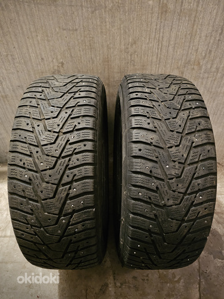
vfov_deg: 73.9
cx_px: 112
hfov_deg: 58.9
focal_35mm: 23
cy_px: 150
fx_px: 198
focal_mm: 6.3
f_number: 1.7
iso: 2500
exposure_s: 1/17
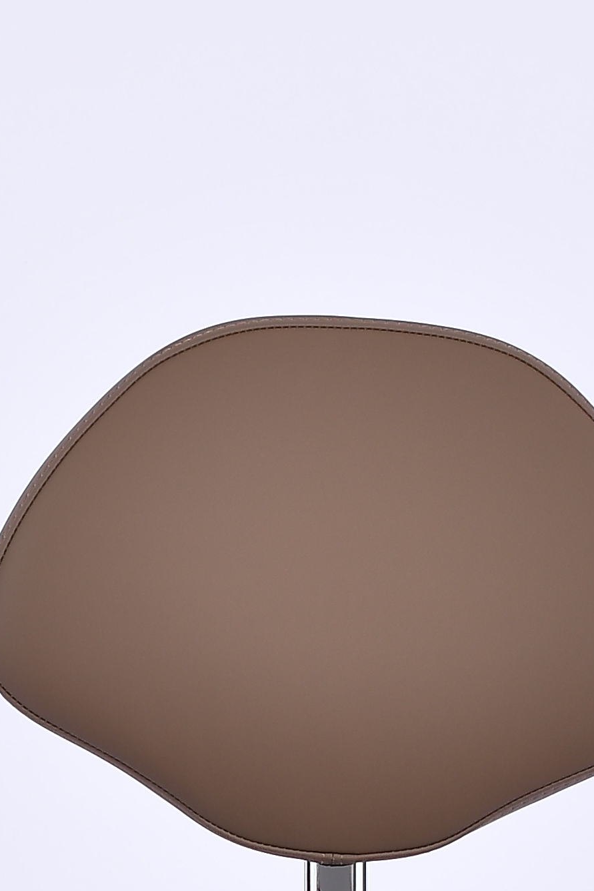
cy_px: 798
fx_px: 6185
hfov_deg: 5.5
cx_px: 326
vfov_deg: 8.2
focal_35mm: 250
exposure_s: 1/160
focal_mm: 40
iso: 100
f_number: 10
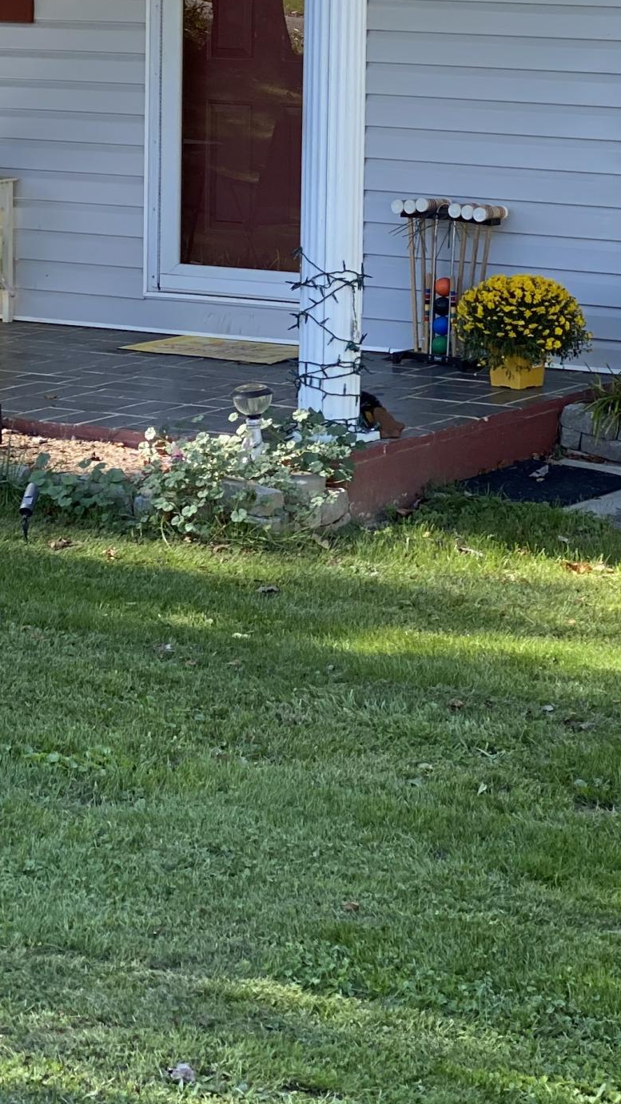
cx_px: 213
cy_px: 225
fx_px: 3602
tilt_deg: -5.7
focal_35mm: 123
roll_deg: -0.3
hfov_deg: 9.8
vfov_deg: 17.3
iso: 20
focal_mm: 6
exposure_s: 1/231
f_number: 2
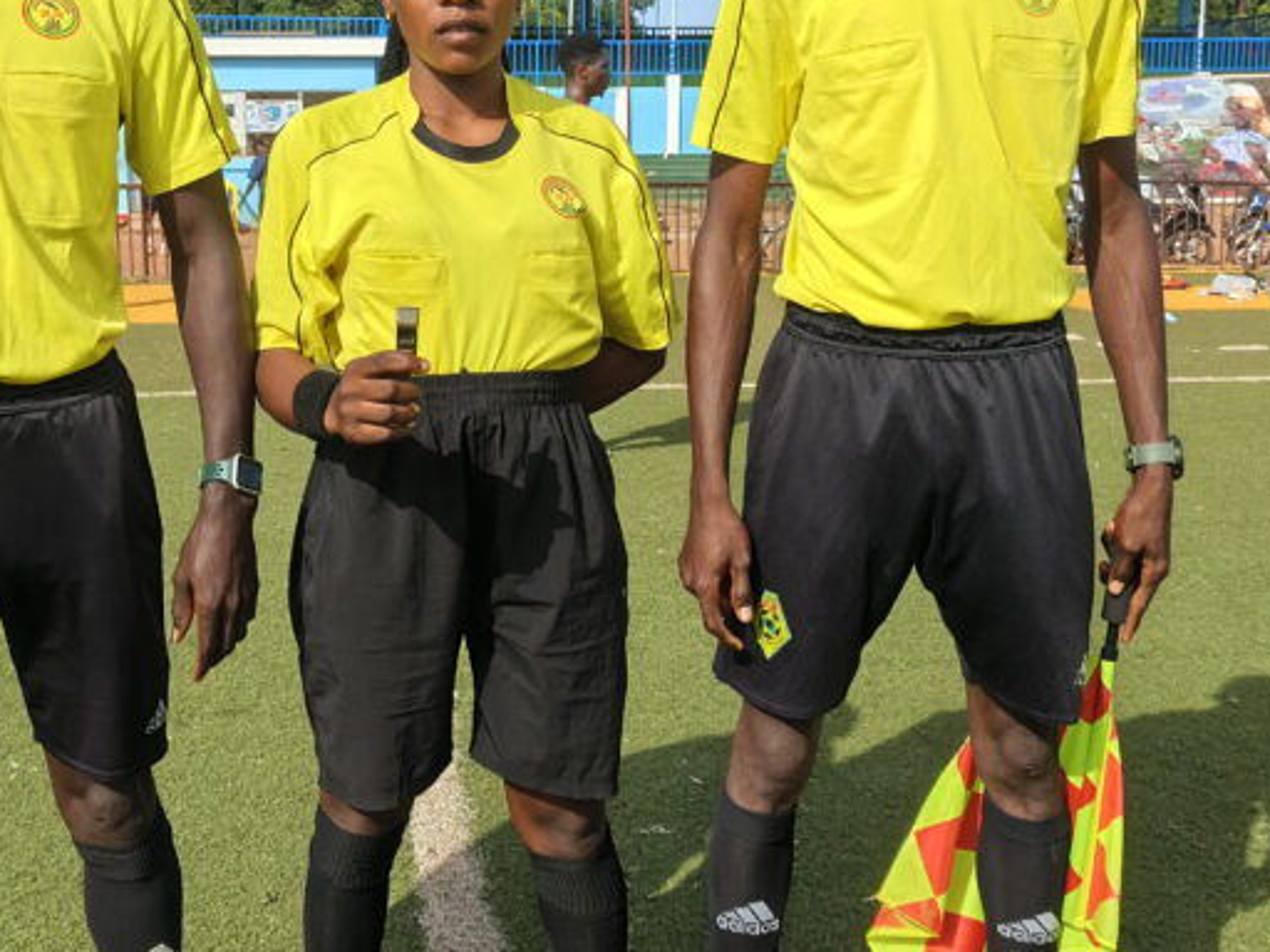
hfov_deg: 40.9
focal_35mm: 46
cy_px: 459
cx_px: 451
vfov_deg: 31.5
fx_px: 1688
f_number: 1.8
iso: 50
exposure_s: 1/1311
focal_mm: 5.56
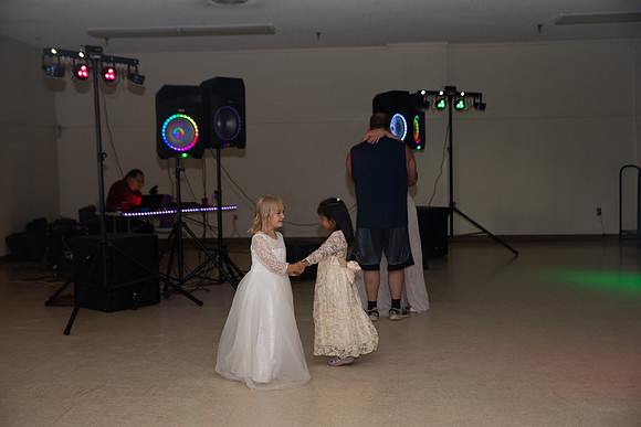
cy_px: 214
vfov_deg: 27.0
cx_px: 320
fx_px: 890
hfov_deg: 39.6
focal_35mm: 50
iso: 800
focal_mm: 50
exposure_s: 1/125
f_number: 3.5
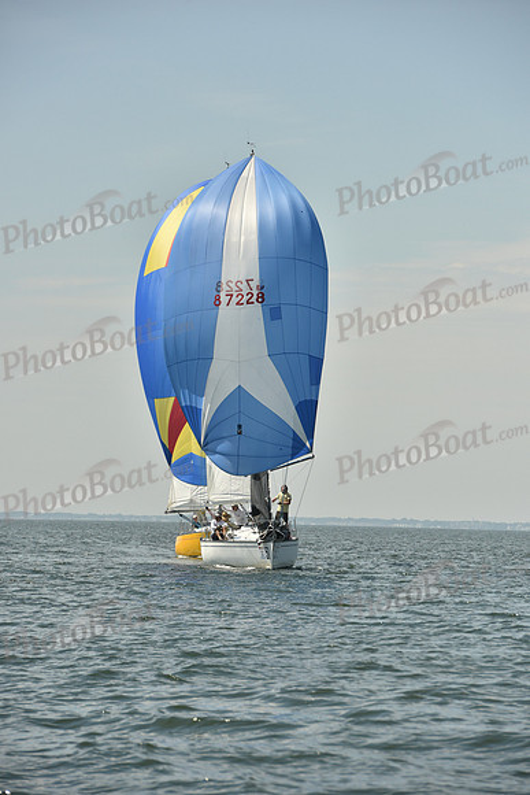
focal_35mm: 200
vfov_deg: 10.3
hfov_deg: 6.9
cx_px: 265
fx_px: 4414
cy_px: 398
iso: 320
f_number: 10
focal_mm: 200
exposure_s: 1/1250
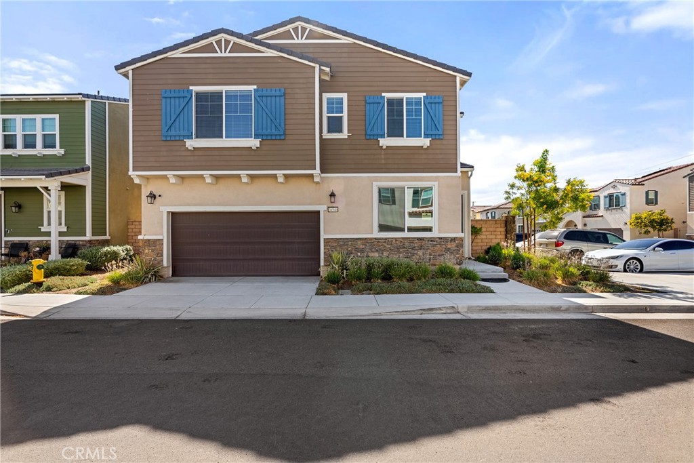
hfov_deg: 96.7
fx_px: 308
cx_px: 347
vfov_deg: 73.8
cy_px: 232
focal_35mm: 16
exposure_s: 1/250
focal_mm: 16
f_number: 9
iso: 320
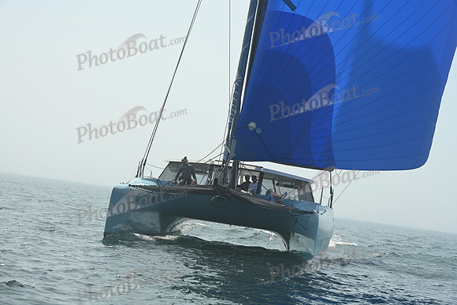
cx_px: 228
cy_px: 152
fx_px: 1079
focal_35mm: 85
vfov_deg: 16.1
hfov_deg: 23.9
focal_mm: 85
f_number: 9
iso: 320
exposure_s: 1/1250
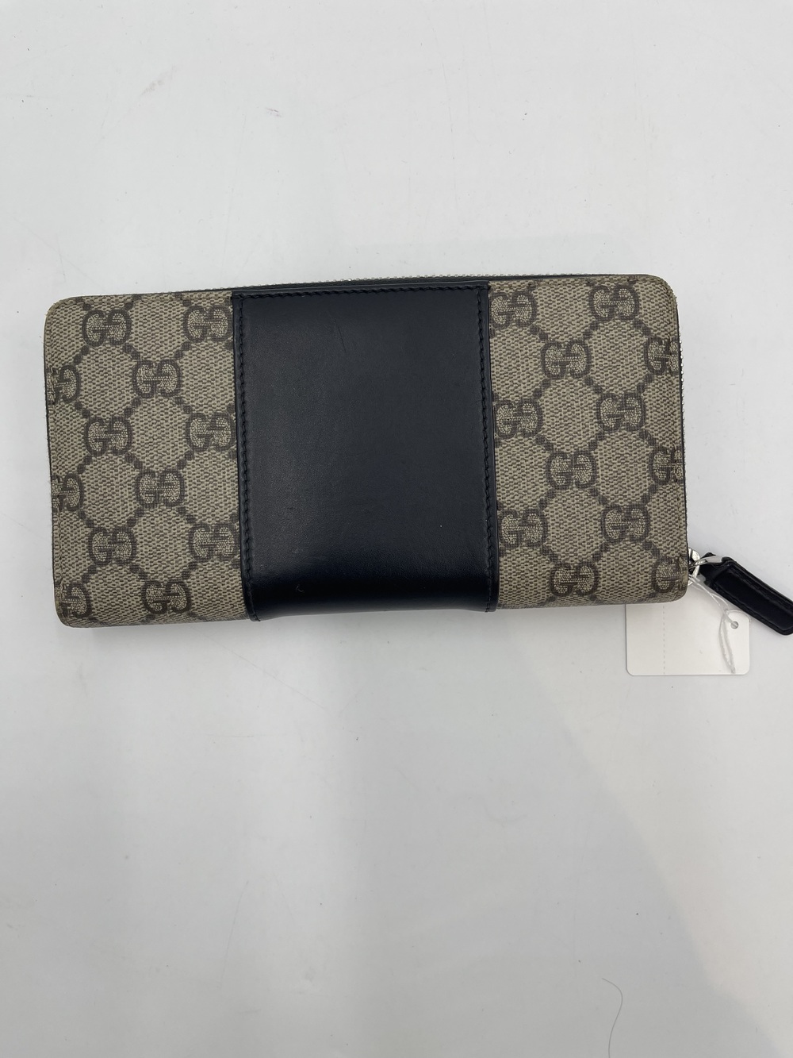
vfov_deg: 69.4
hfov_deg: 54.9
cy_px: 529
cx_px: 396
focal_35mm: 25
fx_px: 763
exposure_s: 1/396
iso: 32
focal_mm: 5.1
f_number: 1.6
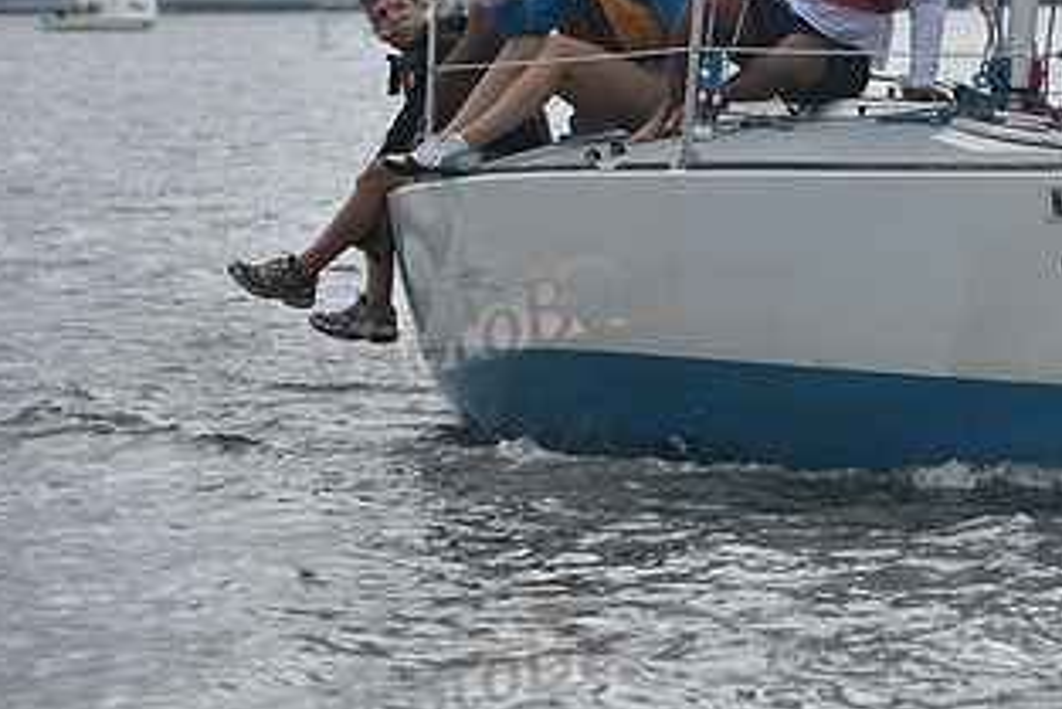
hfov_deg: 6.5
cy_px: 93
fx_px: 9296
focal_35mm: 315
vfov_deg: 4.4
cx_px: 964
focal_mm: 170
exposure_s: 1/800
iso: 400
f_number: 8
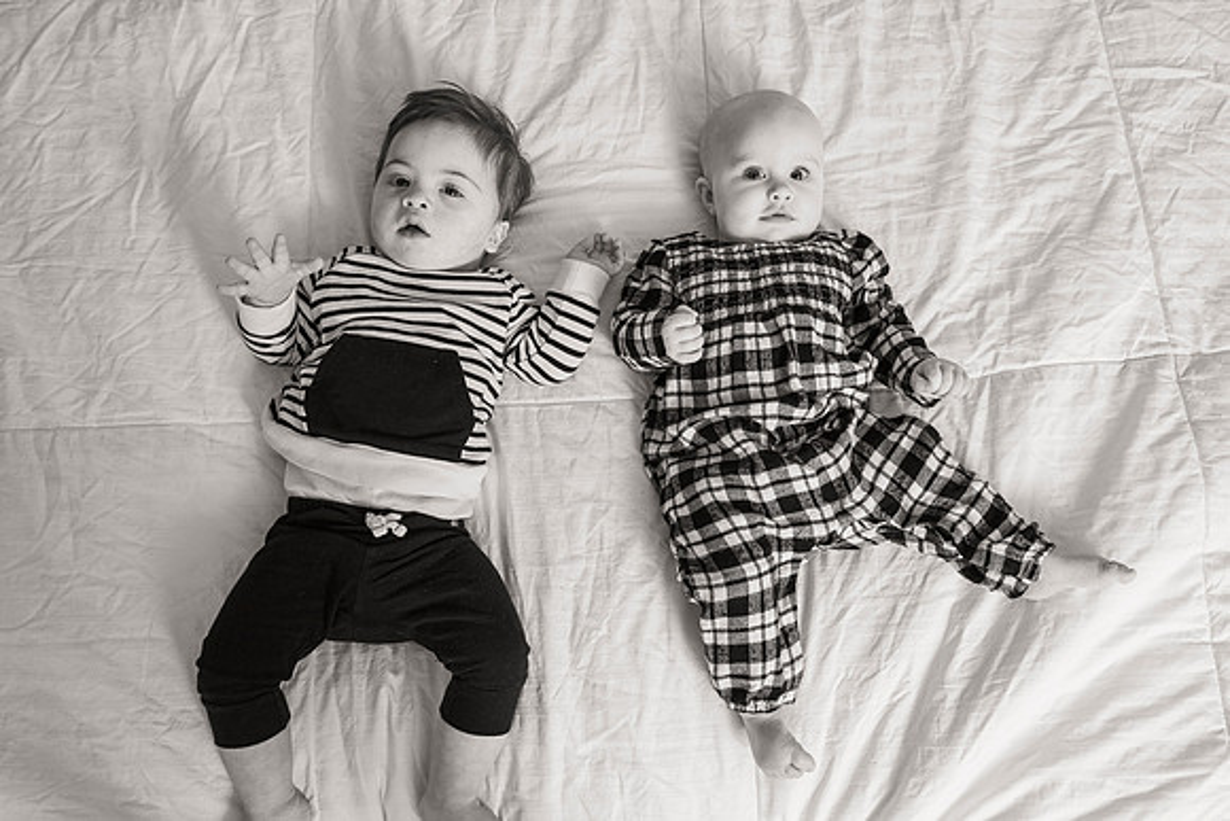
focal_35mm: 32
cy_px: 408
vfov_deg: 41.2
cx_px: 627
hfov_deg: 58.8
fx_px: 1091
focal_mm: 31
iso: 400
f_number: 5.6
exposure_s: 1/200
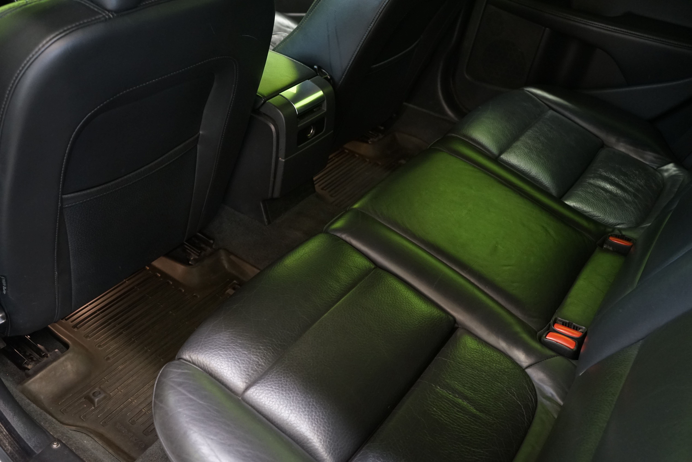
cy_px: 231
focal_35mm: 31
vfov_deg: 42.3
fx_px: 596
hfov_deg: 60.3
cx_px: 346
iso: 2500
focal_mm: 31
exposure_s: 1/20
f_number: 5
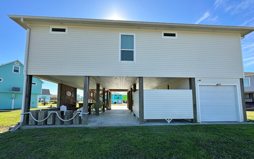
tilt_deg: +3.6
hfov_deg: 101.5
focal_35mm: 15
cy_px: 92
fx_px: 104
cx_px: 128
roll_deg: -0.3
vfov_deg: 74.2
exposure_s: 1/690
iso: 40
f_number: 2.2
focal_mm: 2.22
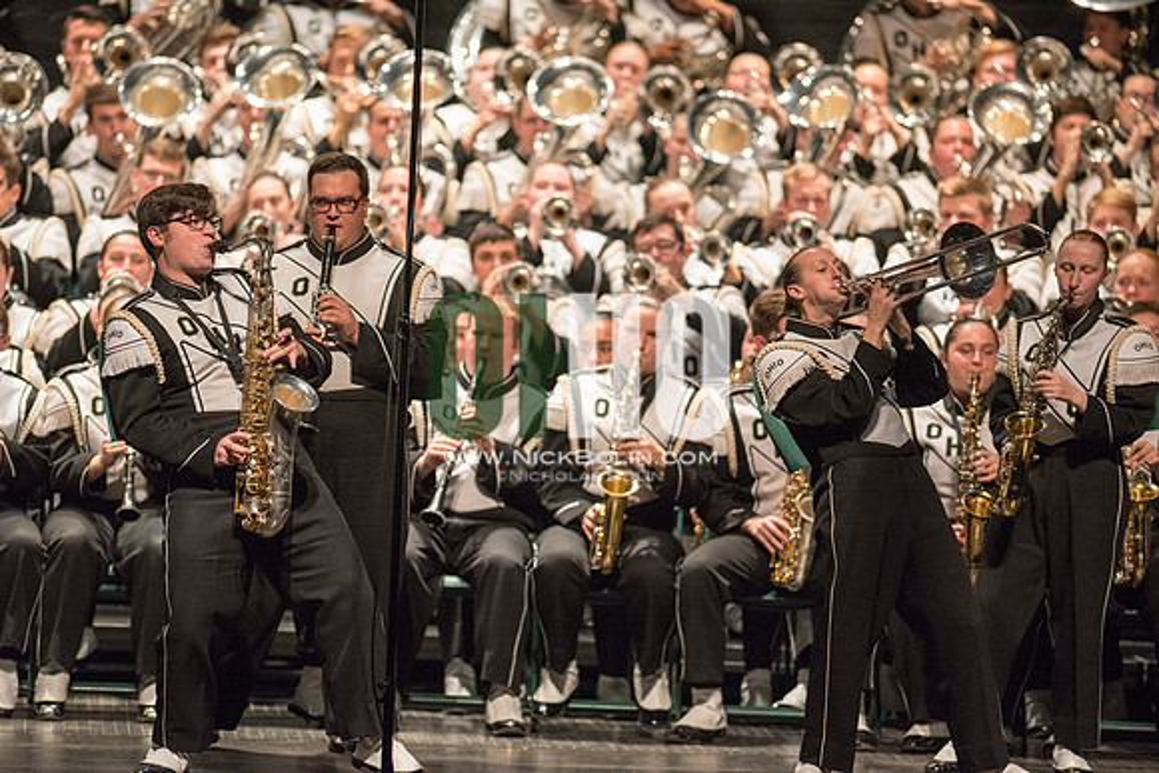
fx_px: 9660
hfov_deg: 6.9
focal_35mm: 300
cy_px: 386
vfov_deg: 4.6
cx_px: 580
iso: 4000
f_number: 2.8
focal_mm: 300
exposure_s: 1/500
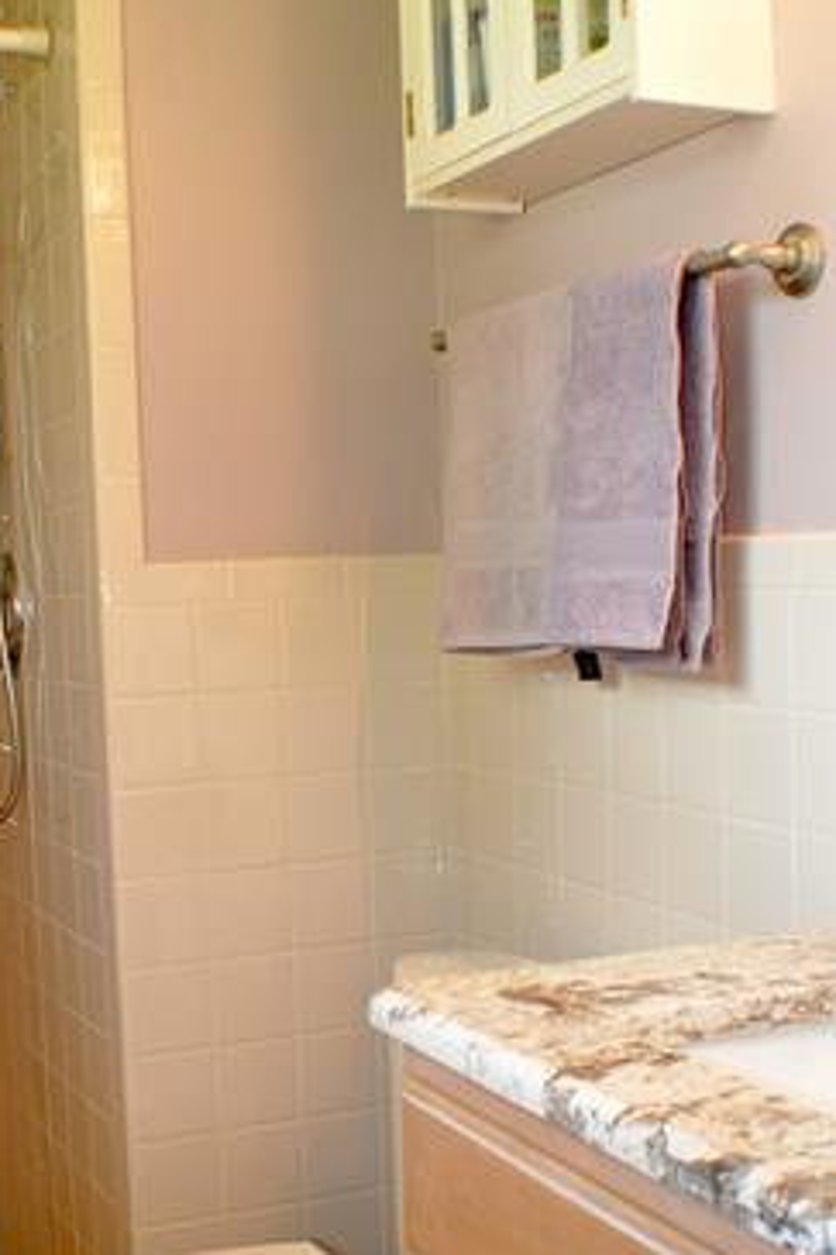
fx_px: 2196
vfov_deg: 31.8
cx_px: 289
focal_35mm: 63
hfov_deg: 21.5
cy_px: 734
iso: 800
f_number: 3.8
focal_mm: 20
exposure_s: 1/60
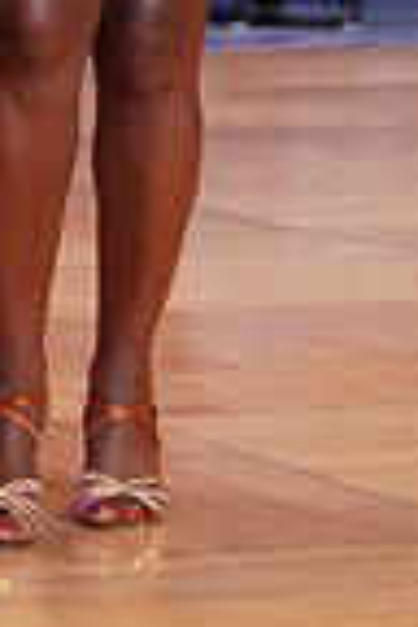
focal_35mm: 363
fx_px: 6322
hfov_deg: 3.8
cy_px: -283
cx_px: 107
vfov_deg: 5.6
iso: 2500
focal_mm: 90
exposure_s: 1/250
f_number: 4
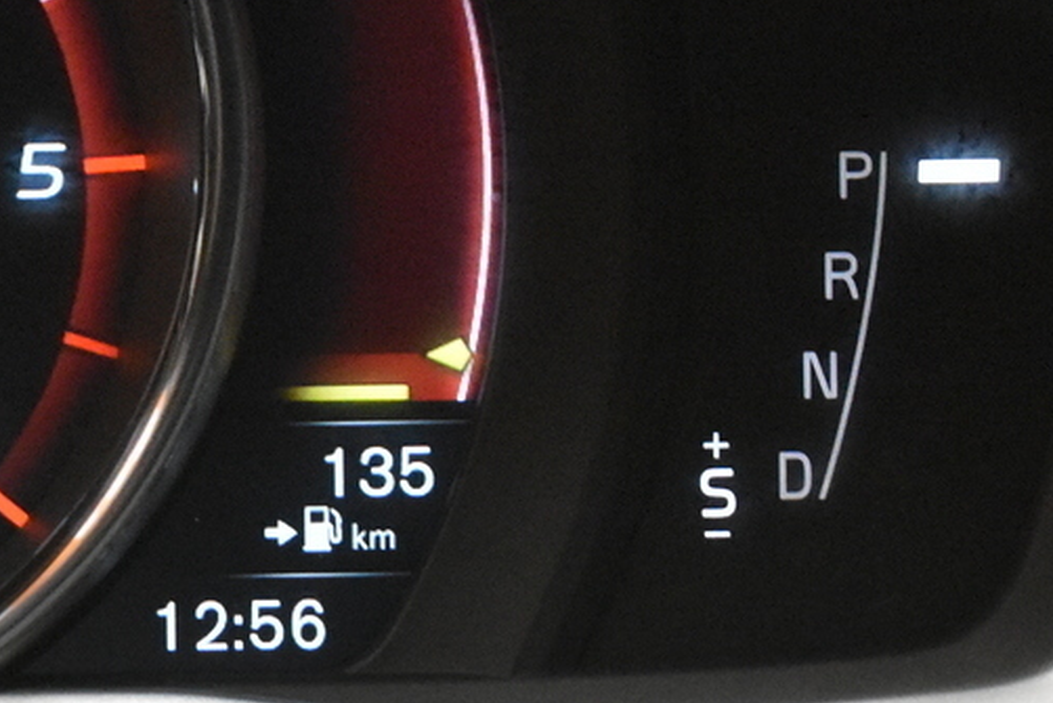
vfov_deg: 5.7
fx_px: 7080
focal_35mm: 242
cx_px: -387
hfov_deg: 8.4
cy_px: 147
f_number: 5.6
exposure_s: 1/80
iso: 5000
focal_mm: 50
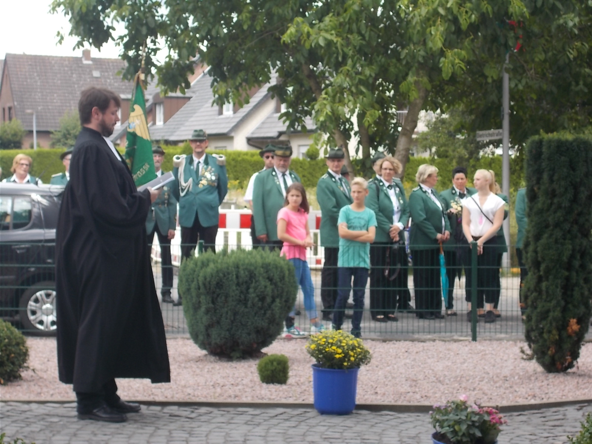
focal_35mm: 86
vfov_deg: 17.2
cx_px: 296
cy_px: 222
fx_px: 1471
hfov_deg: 22.8
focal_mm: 15.4
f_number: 6.3
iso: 80
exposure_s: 1/100
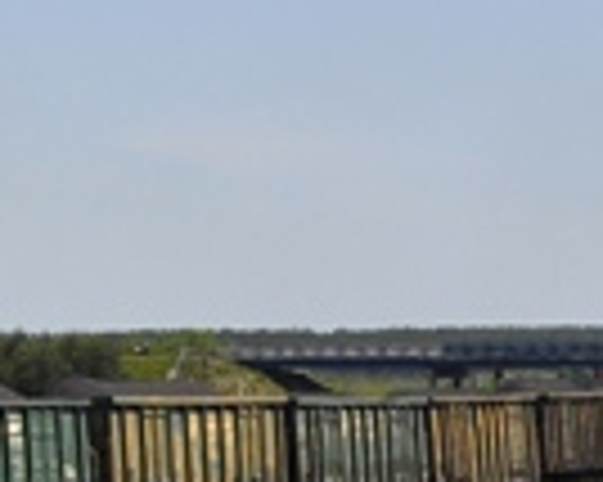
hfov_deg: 5.3
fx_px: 6384
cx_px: -567
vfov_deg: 4.3
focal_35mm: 358
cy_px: 491
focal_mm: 38
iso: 200
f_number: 8
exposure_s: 1/500
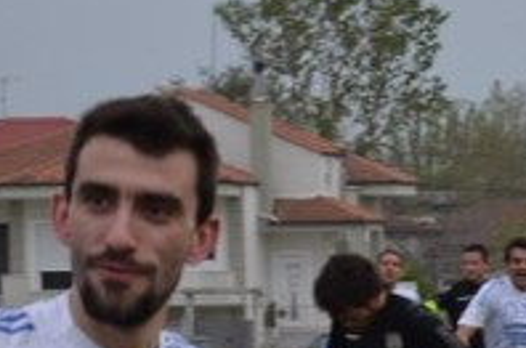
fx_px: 3644
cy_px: 563
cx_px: 19
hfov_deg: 8.2
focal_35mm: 250
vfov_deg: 5.4
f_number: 5.6
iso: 400
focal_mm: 50
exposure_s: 1/500
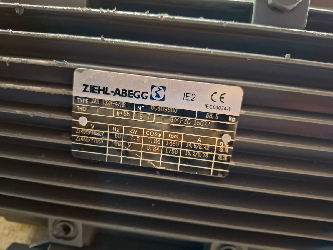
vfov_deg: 58.9
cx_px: 166
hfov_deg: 73.9
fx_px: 221
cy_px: 125
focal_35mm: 23
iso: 1250
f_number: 1.8
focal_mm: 5.54
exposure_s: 1/14
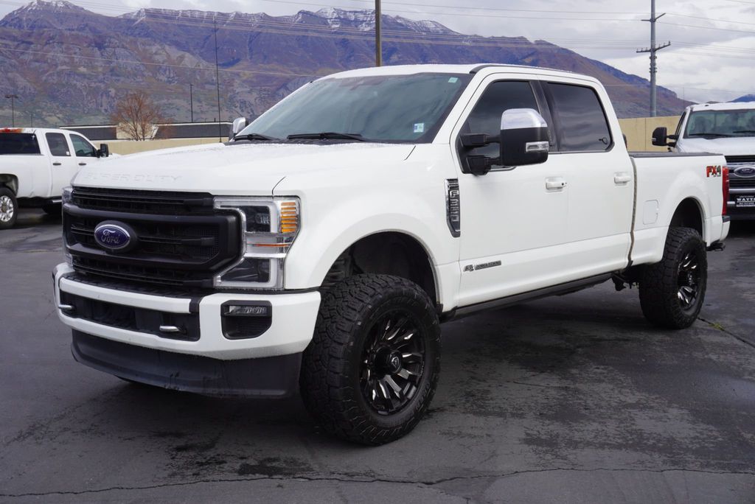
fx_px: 881
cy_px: 252
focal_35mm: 42
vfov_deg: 31.9
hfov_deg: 46.4
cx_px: 378
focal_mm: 28
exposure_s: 1/125
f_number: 11
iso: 100
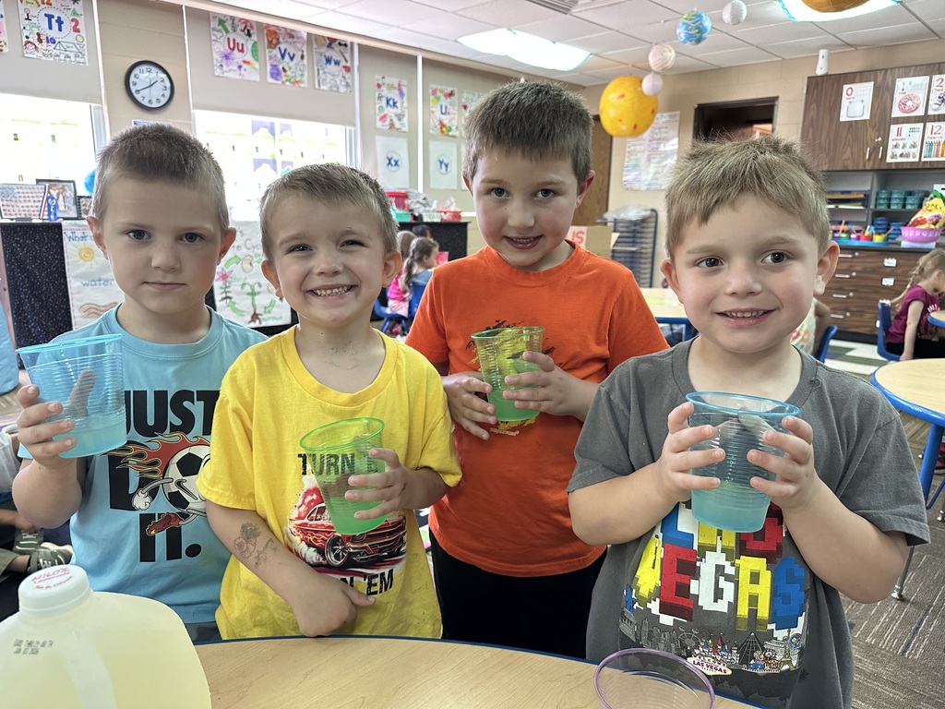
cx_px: 472
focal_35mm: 24
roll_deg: -0.9
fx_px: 655
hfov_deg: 71.6
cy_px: 354
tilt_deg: -12.5
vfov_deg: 56.8
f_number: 1.78
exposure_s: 1/60
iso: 400
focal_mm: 6.86
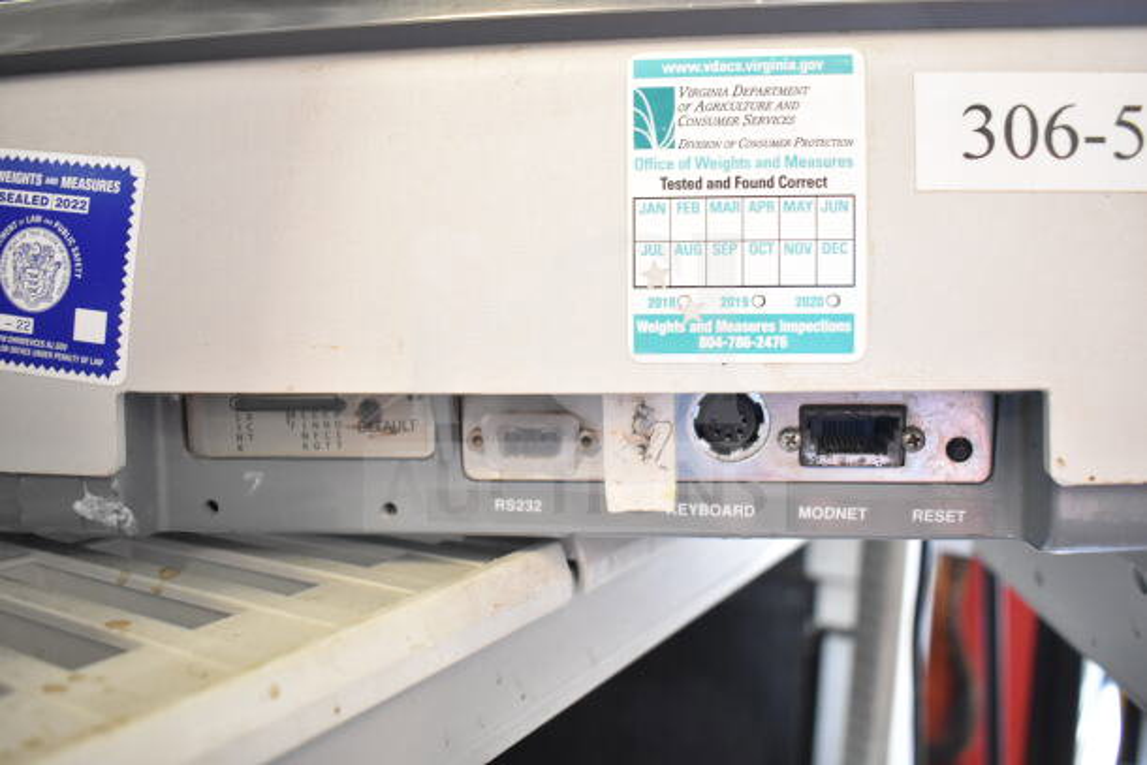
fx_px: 1004
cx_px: 574
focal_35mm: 32
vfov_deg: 41.7
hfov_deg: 59.5
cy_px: 382
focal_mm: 21
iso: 1600
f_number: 3.8
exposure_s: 1/60
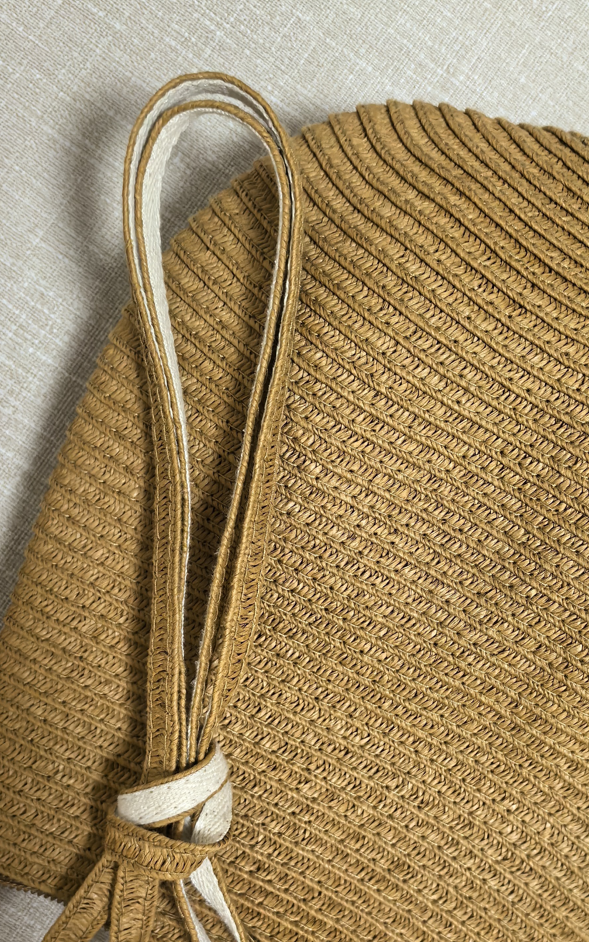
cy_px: 578
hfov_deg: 31.0
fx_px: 1053
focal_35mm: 41
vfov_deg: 47.8
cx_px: 397
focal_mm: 5.75
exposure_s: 1/600
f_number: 2
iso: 2000
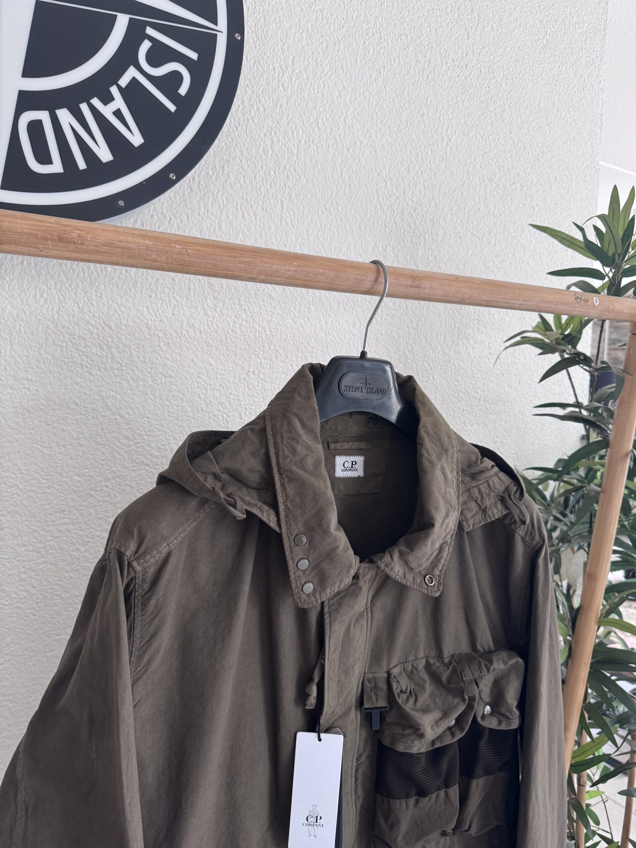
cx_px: 318
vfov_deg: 71.6
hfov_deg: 56.8
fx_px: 588
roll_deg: -1.8
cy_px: 424
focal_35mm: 24
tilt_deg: -3.9
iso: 160
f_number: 1.78
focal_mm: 6.76
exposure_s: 1/121
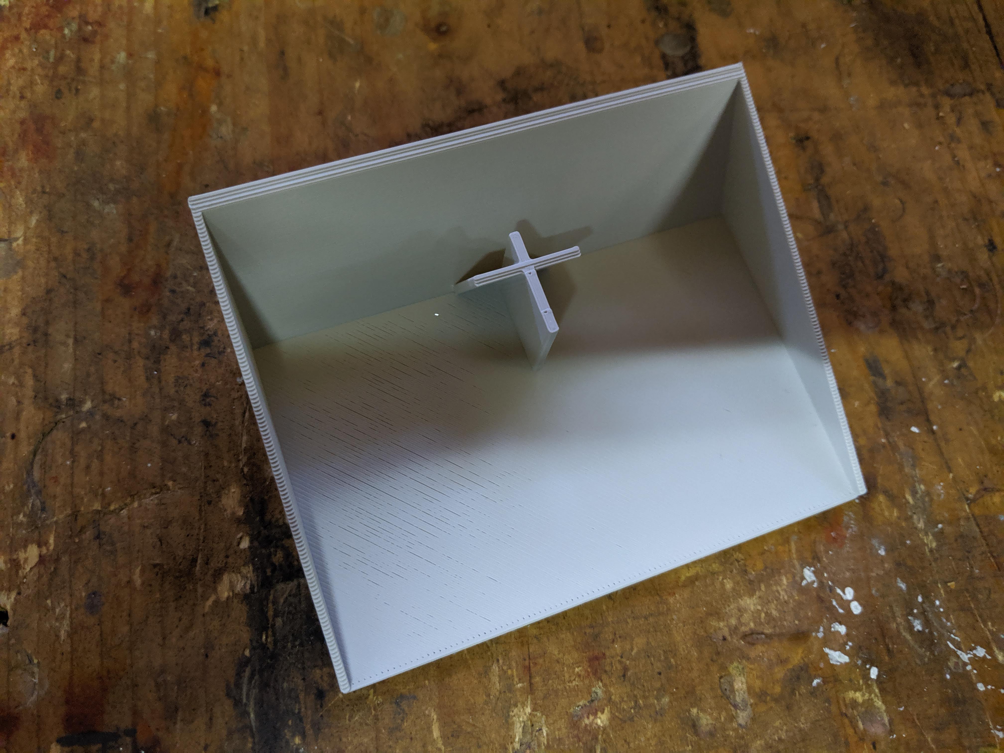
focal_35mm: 27
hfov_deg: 65.3
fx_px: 783
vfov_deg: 51.4
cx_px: 502
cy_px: 376
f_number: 1.8
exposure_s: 1/49.9
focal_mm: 4.44
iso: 1004
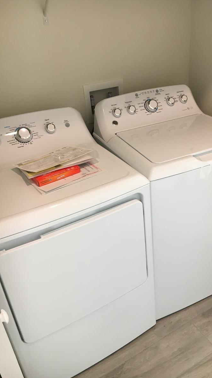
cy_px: 190
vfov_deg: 61.0
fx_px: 320
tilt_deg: -30.5
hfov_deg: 36.3
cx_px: 142
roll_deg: +2.7
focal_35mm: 32
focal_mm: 4.15
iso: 64
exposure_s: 1/30
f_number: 2.2
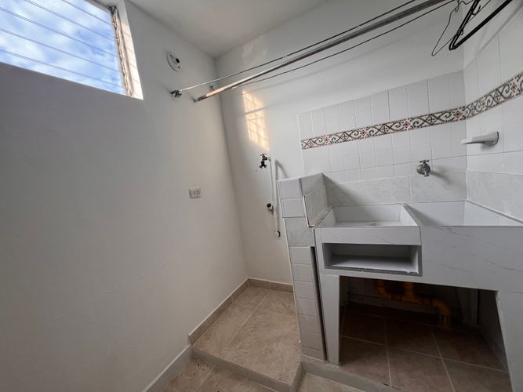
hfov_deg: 106.2
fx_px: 196
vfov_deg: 89.9
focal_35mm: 13
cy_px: 196
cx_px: 262
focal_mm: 1.57
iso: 50
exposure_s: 1/99
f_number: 1.8
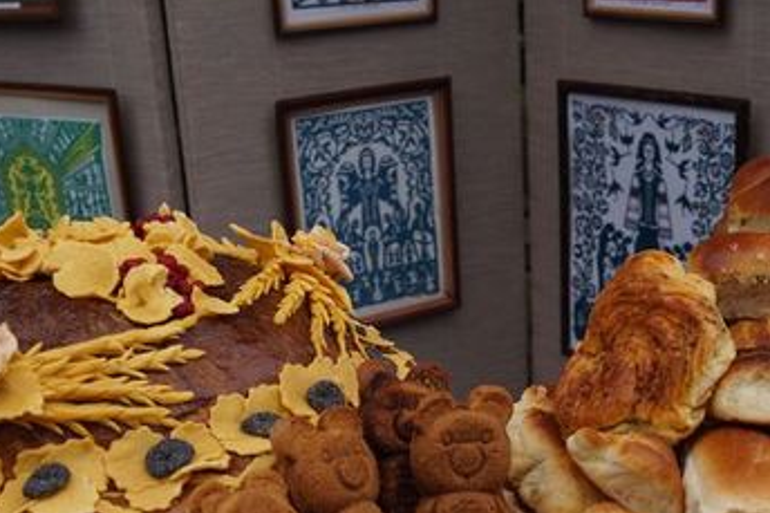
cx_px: 483
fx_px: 1304
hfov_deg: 32.7
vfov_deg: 21.7
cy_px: 478
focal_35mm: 61
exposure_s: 1/250
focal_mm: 20
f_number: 5
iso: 100
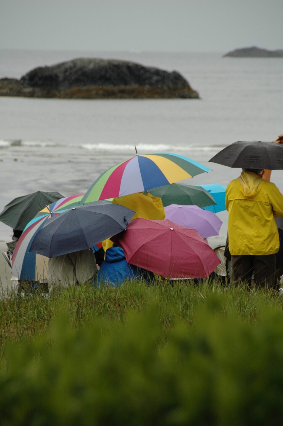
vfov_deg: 6.9
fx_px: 3544
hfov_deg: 4.6
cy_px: 213
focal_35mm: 300
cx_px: 142
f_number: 7.1
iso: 400
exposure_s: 1/800
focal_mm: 200
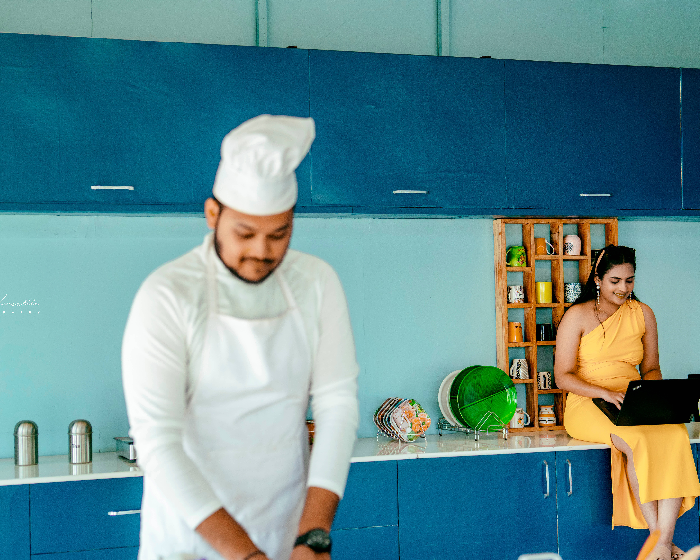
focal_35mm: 60
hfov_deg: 31.4
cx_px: 370
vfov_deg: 25.4
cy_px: 277
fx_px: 1243
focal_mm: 50
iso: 1250
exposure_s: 1/800
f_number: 2.8
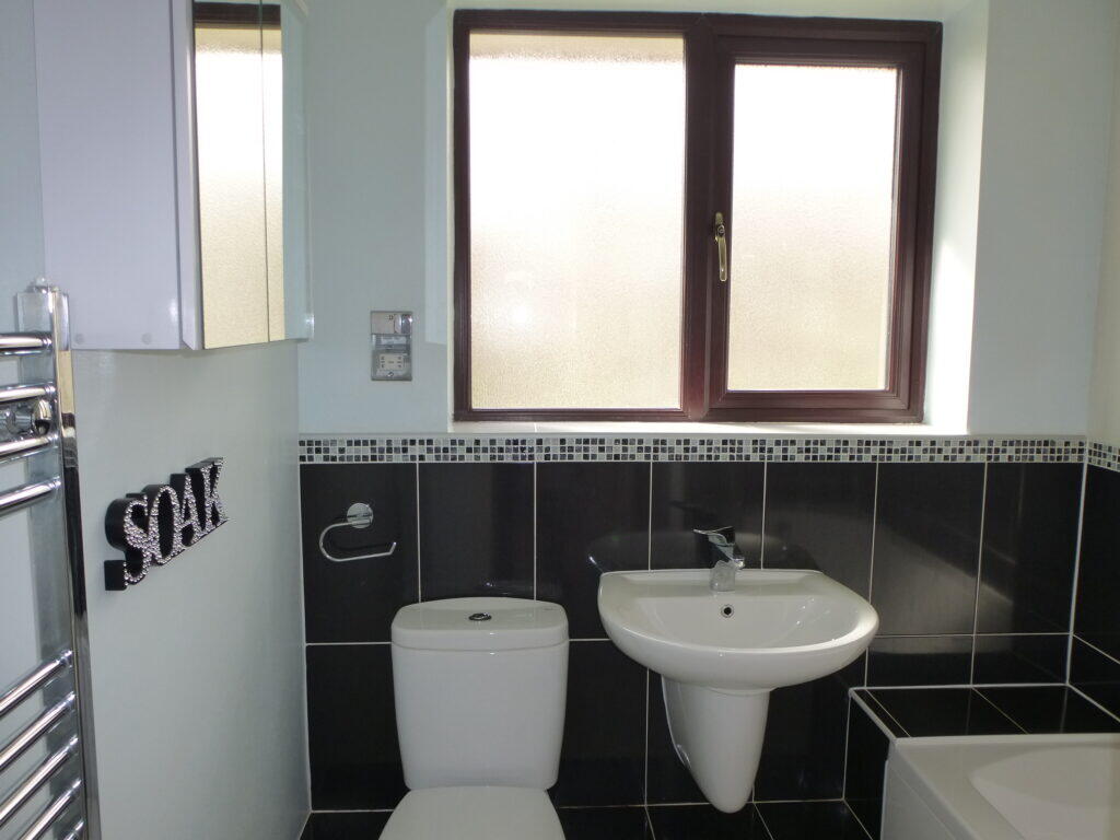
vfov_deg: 53.1
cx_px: 560
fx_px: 841
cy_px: 420
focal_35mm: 26
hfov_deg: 67.3
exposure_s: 1/60
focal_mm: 4.7
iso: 200
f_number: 3.4
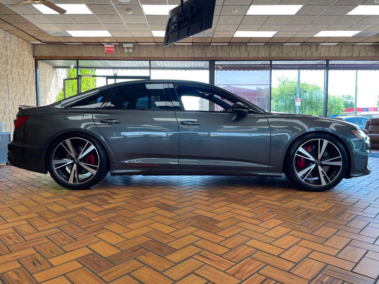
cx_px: 190
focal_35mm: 26
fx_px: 285
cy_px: 142
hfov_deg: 67.3
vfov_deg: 53.1
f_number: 1.6
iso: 32
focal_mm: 4.2
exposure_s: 1/120
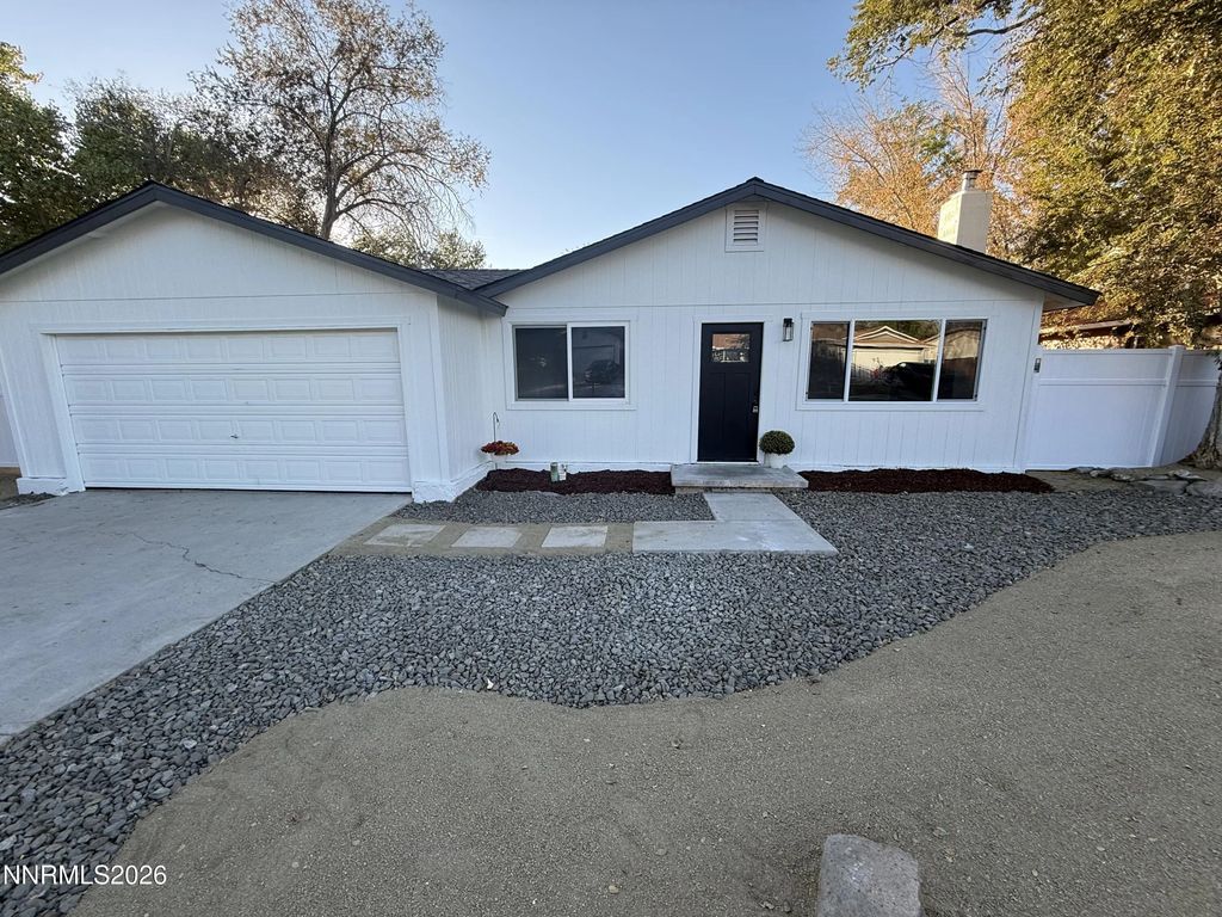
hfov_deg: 102.1
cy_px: 458
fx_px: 494
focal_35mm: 14
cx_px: 611
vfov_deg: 85.7
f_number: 2.2
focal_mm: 2.22
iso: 50
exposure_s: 1/228
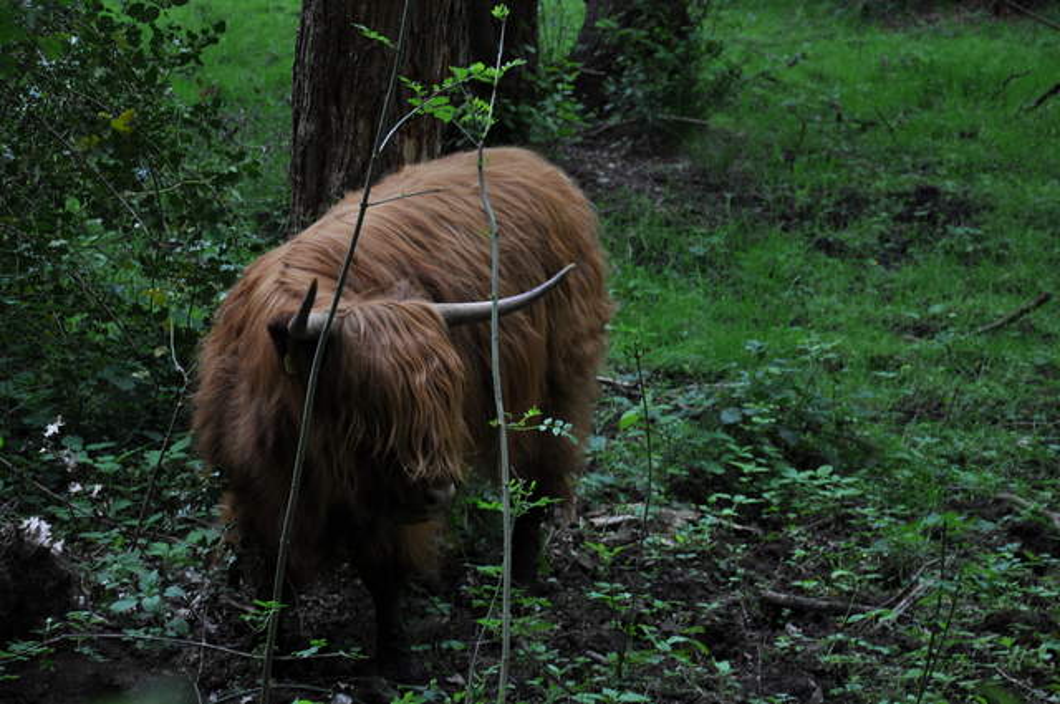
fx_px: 3088
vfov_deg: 13.0
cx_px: 530
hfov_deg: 19.5
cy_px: 352
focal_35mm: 105
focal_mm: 70
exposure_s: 1/40
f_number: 5.6
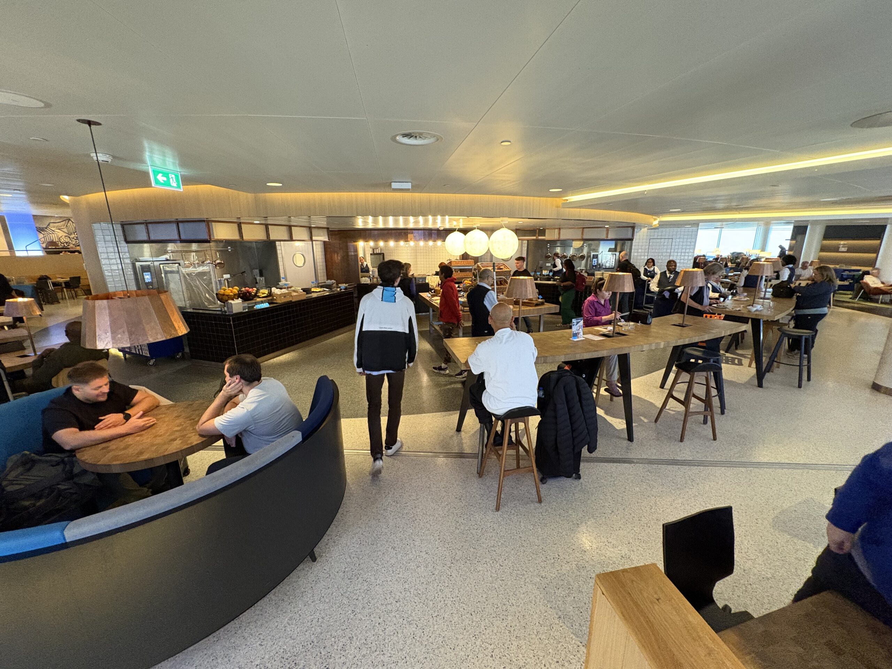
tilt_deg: -14.1
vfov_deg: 85.7
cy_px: 334
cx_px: 446
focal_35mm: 14
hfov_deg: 102.1
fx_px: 361
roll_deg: +0.3
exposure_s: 1/60
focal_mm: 2.22
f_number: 2.2
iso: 640
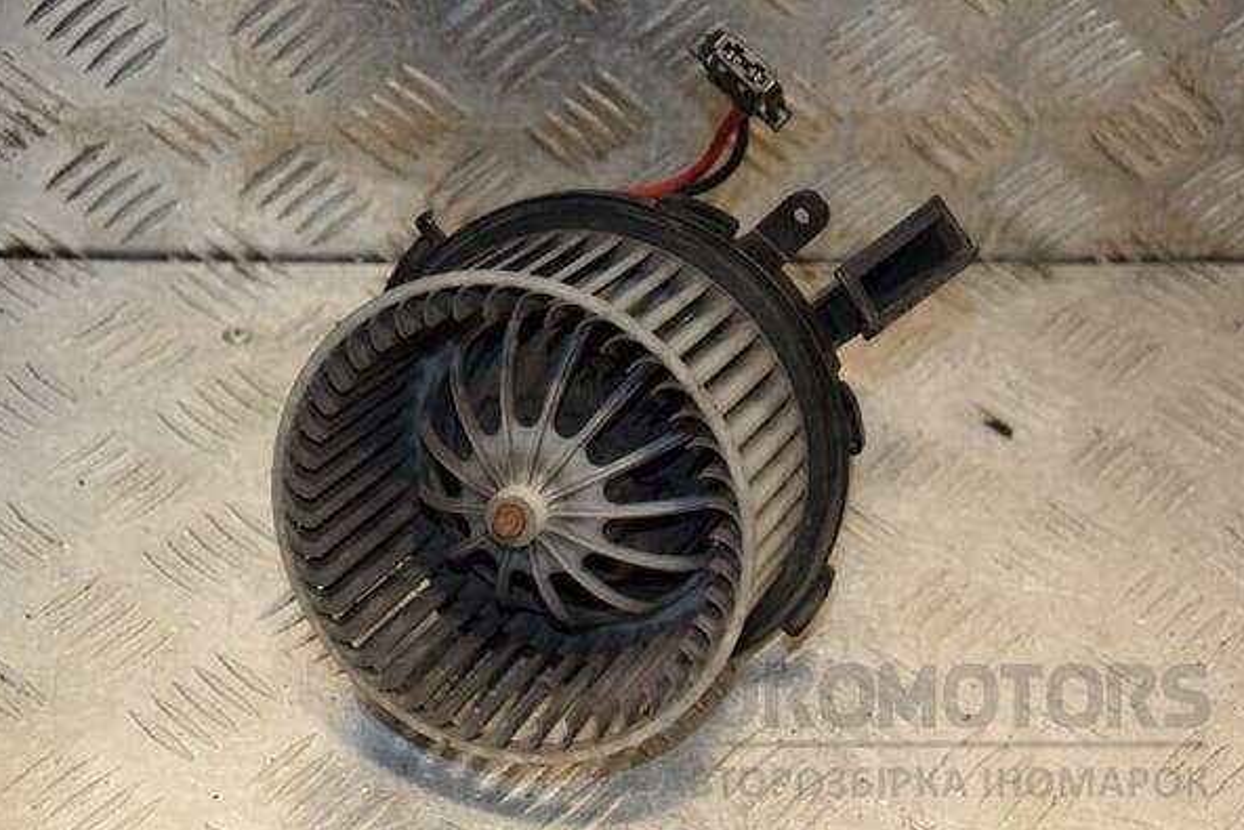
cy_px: 416
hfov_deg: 25.7
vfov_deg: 17.3
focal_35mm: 79
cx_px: 620
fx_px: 2730
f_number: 5
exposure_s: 1/200
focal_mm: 52
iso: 800
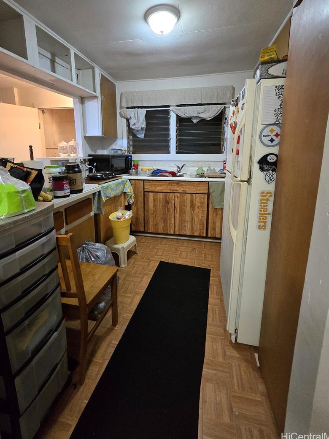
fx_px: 190
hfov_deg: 81.6
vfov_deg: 97.5
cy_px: 187
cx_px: 154
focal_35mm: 15
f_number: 2.2
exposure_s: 1/60
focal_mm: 2.2
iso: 800
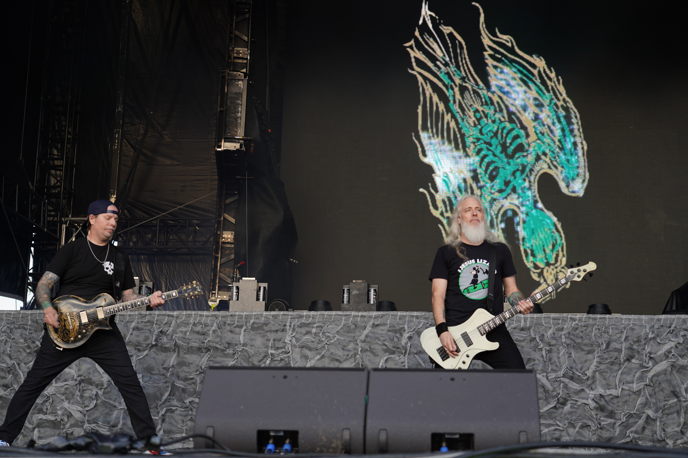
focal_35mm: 53
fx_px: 1013
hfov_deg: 37.5
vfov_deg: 25.5
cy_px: 229
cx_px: 344
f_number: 4
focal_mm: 53
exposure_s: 1/60
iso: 125
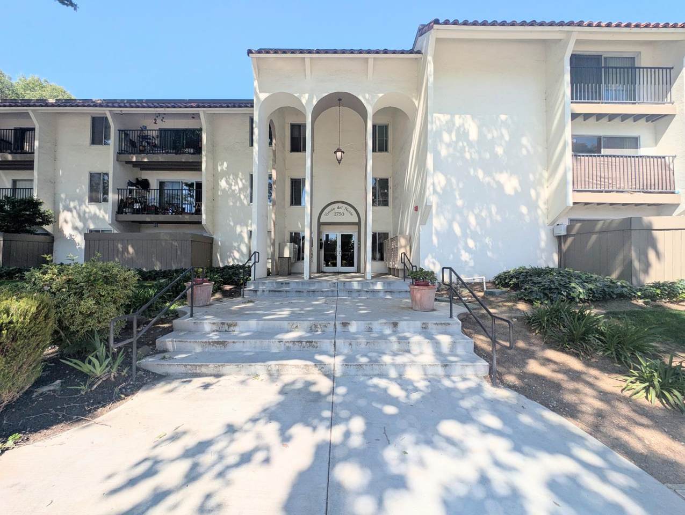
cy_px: 258
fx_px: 238
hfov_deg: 110.5
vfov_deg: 94.6
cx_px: 342
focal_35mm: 12
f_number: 1.95
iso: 38
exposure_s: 1/1209
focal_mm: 2.23
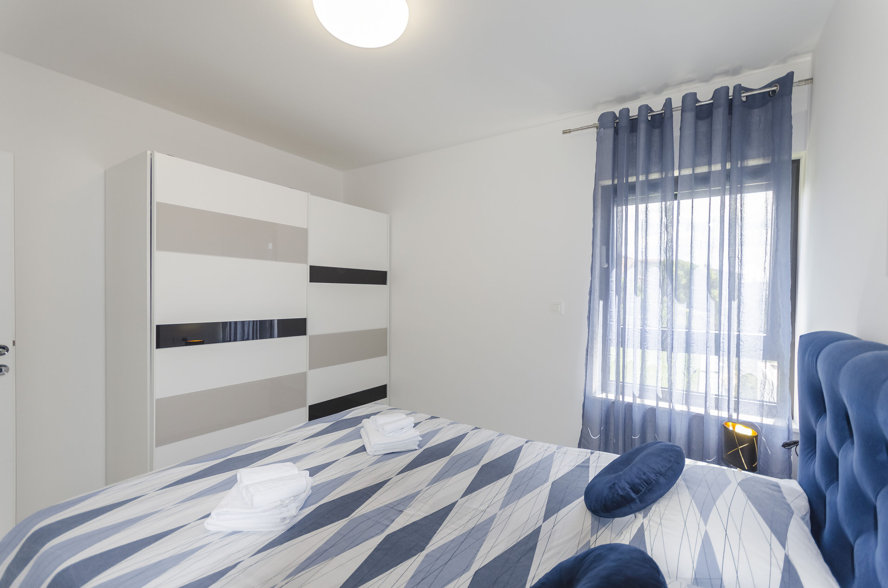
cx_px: 444
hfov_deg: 100.5
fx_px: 369
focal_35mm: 15
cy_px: 294
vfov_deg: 77.1
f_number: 4
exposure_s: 1/125
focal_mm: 10
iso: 200
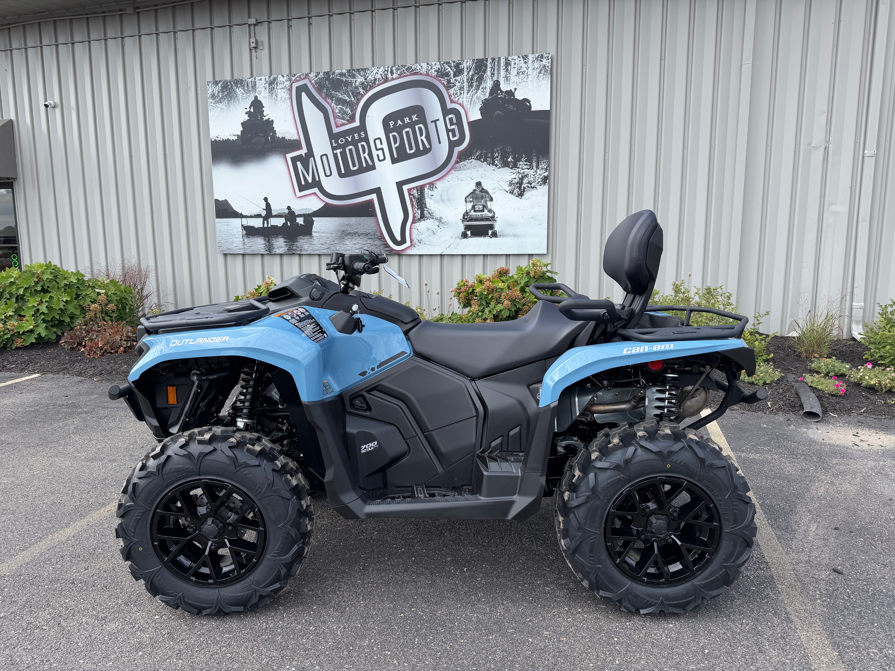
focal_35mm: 24
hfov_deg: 71.6
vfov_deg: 56.8
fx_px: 620
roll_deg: +0.0
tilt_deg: -7.1
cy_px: 336
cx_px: 448
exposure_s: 1/1437
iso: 80
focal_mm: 6.76
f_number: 1.78
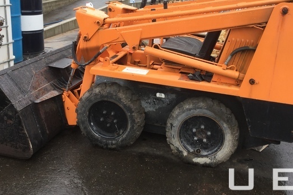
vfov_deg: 33.3
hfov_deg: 48.4
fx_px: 326
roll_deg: -2.0
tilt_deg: -17.4
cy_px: 77
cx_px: 161
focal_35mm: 40
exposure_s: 1/365
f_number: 2.4
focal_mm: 3.3
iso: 25
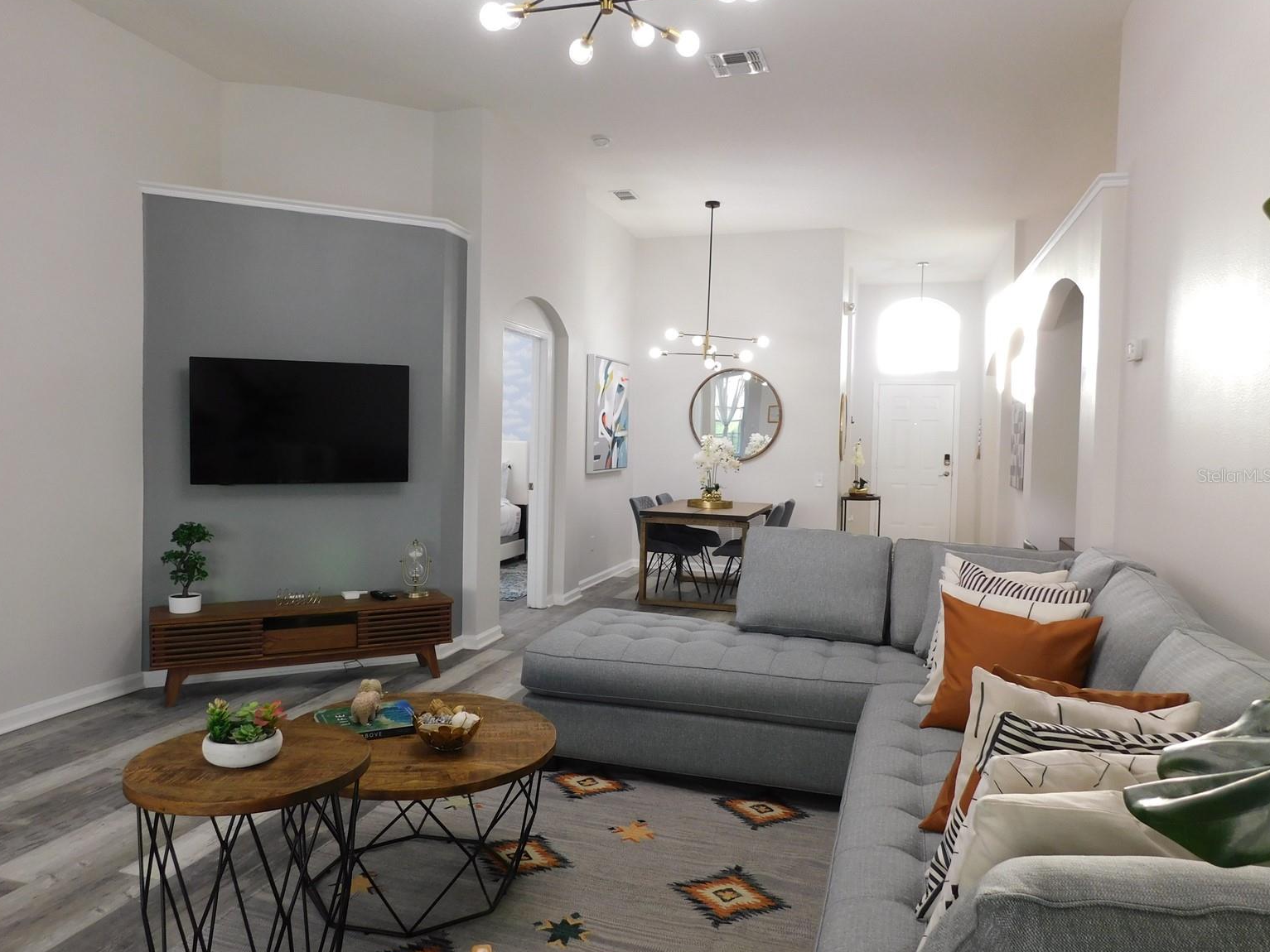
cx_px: 613
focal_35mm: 24
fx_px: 881
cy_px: 475
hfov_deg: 71.6
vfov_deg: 56.8
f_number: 3
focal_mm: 4
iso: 140
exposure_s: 1/30
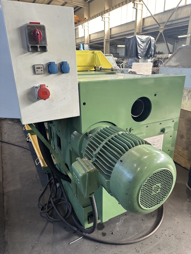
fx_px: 177
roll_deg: +0.5
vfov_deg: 71.6
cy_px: 127
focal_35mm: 24
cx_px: 96
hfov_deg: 56.8
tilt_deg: -19.8
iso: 125
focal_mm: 6.86
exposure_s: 1/100
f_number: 1.78
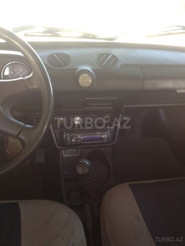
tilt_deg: -29.6
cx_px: 92
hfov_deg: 40.7
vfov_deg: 52.6
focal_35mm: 35
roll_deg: -0.9
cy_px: 123
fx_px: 249
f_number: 2.4
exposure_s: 1/20
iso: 64
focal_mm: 4.28
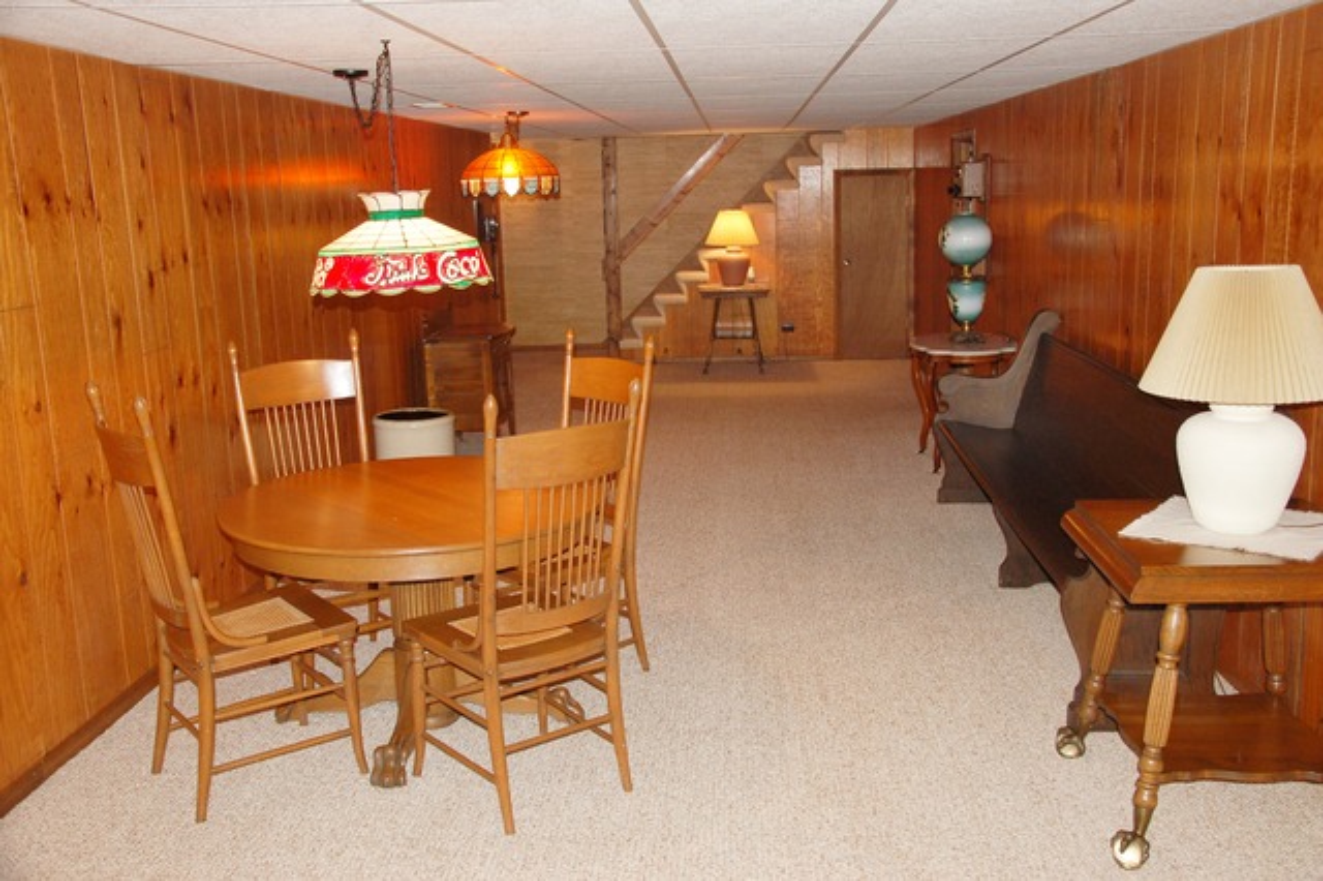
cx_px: 662
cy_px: 440
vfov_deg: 39.9
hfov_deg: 57.2
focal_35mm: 33
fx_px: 1212
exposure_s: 1/60
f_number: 3.8
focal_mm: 22
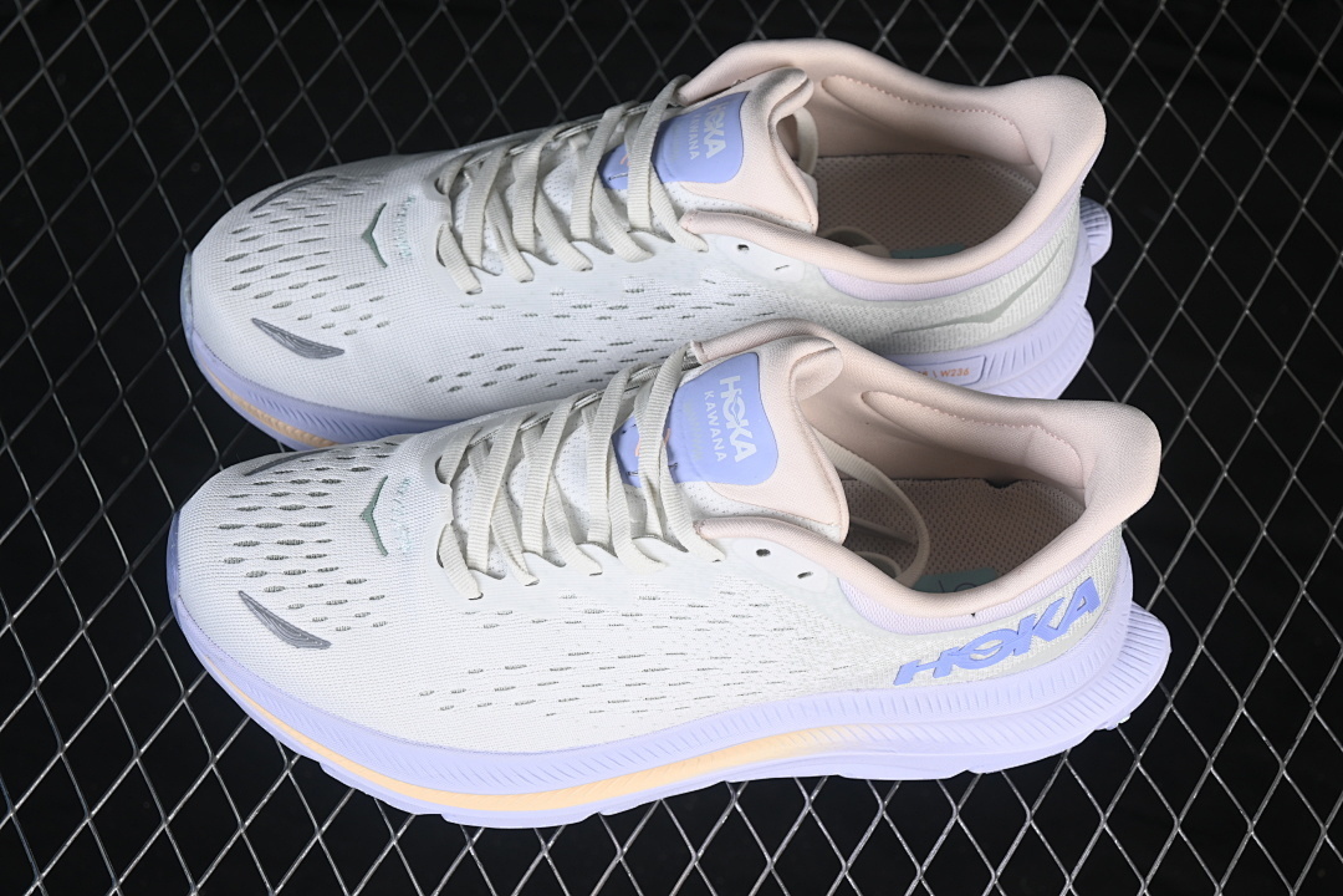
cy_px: 448
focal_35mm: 75
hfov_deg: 27.0
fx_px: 2798
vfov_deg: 18.2
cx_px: 672
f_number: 7.1
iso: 160
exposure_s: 1/80
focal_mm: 50
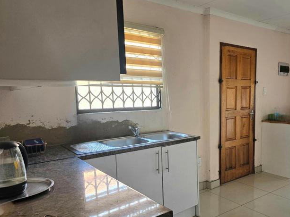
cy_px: 123
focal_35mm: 30
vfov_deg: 46.7
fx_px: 251
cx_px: 187
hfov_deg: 58.9
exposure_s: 1/101
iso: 200
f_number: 1.7
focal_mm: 6.3
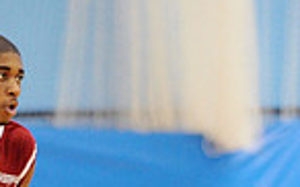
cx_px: 140
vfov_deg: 1.9
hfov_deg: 3.1
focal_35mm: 687
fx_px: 5613
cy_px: 325
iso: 8000
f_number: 2.8
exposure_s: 1/400
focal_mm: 170
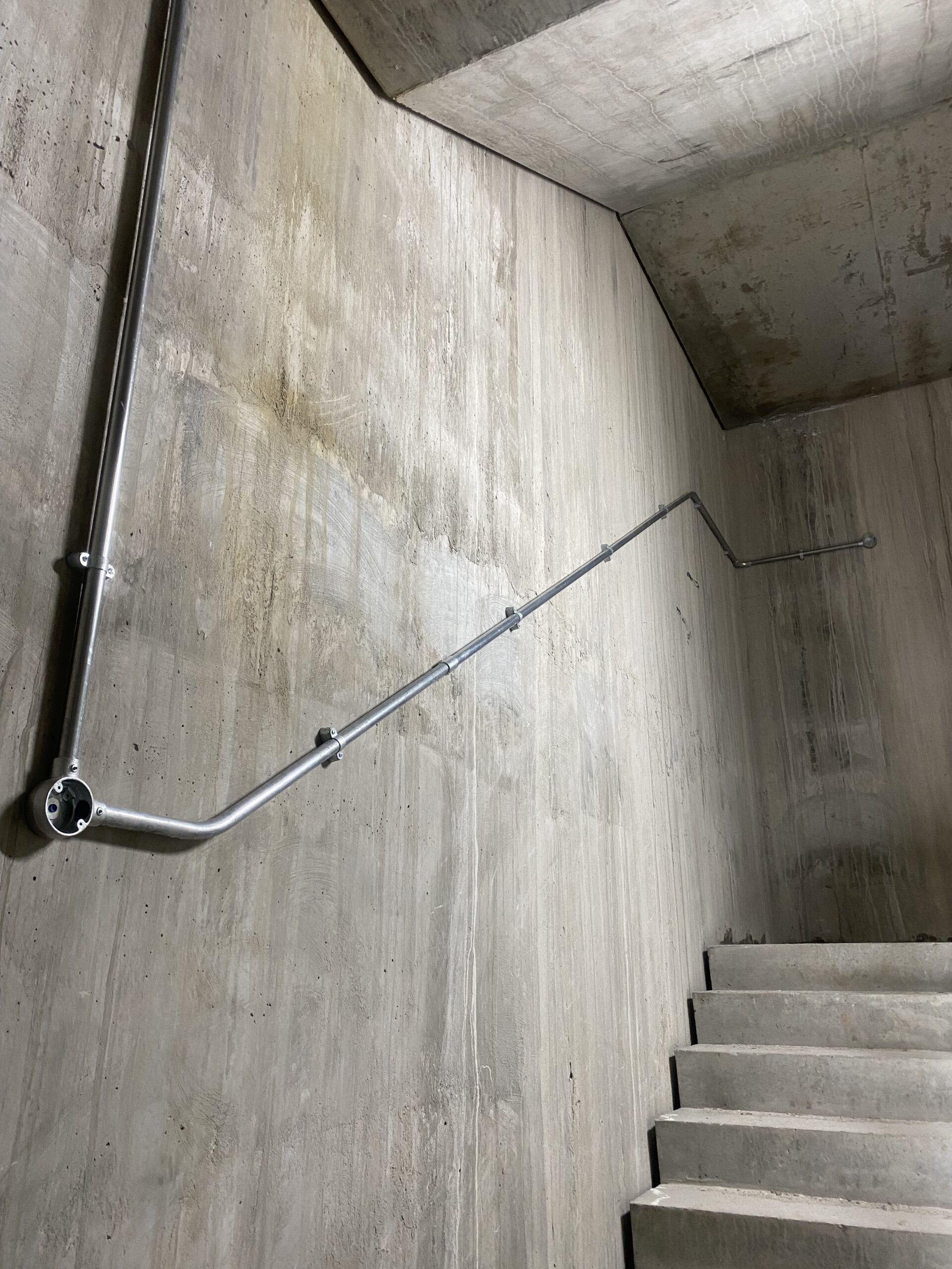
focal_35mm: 26
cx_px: 476
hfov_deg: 53.1
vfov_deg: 67.3
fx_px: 953
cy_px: 634
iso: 125
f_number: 1.8
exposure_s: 1/50
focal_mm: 4.25
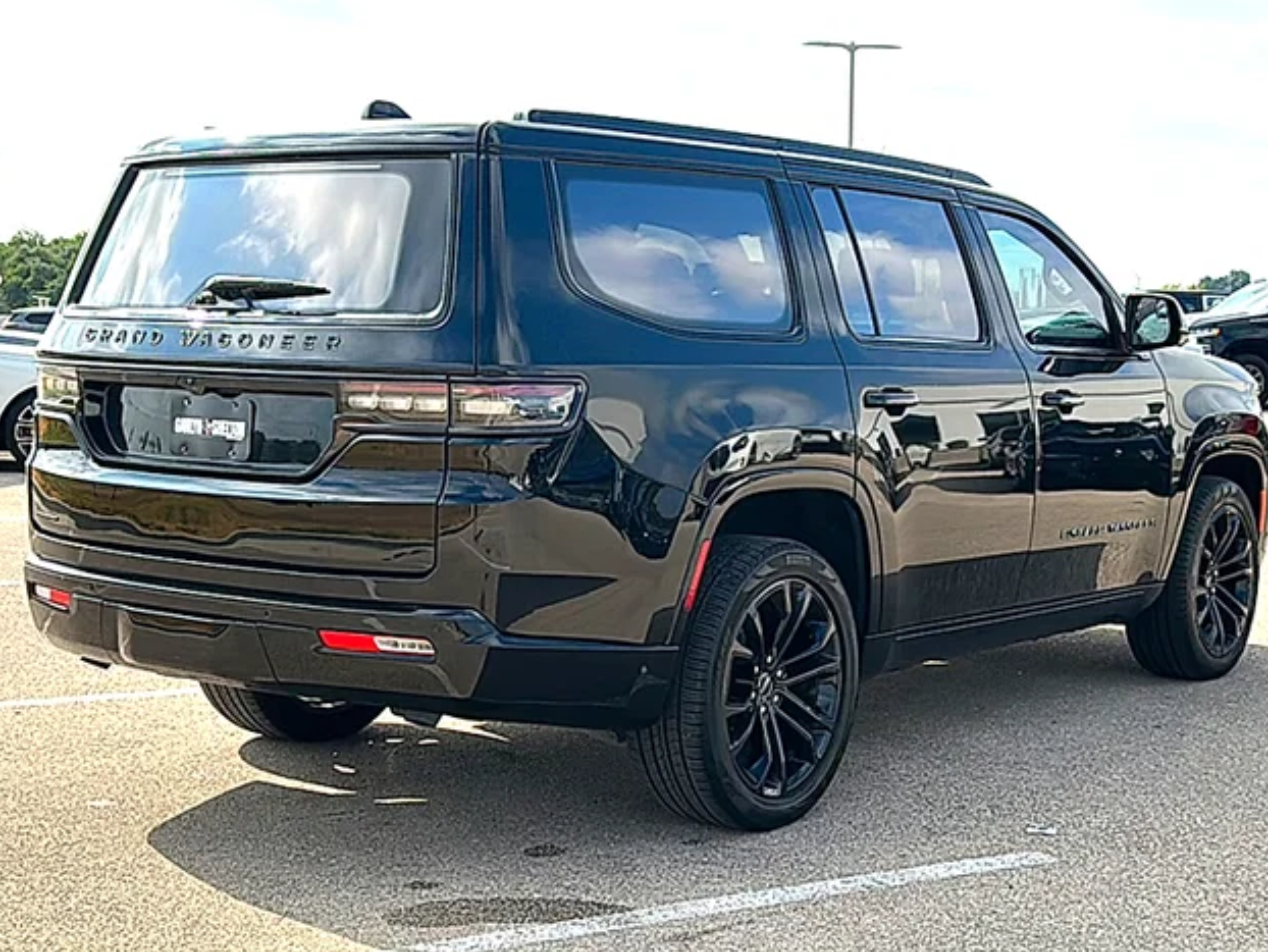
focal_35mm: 45
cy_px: 454
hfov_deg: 42.1
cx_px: 658
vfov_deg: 32.2
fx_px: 1649
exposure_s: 1/4219
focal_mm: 6.86
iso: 80
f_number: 1.78
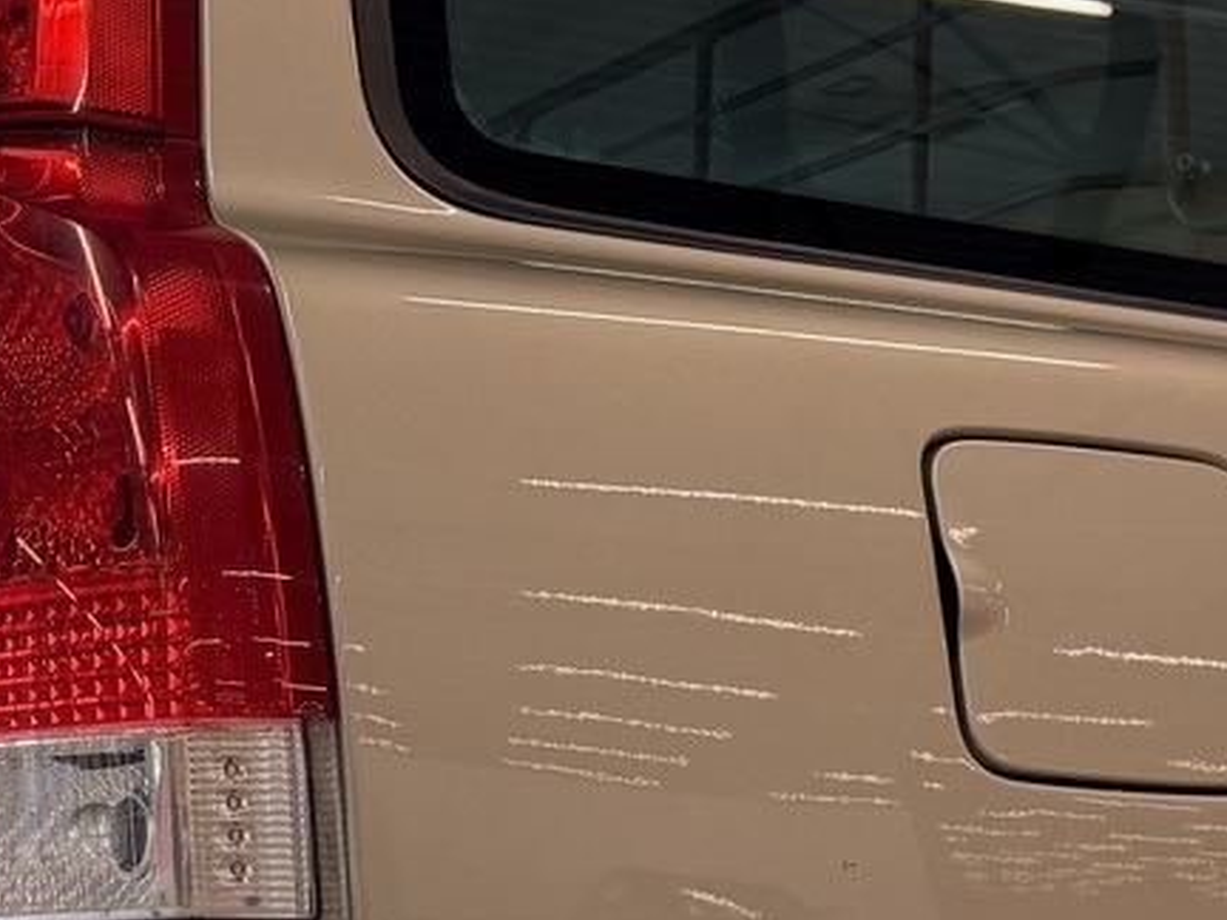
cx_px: 463
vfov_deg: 18.2
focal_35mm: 80
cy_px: 781
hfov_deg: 24.4
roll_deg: +2.3
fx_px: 2836
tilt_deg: +4.2
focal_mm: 6.76
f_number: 1.78
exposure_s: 1/202
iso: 125
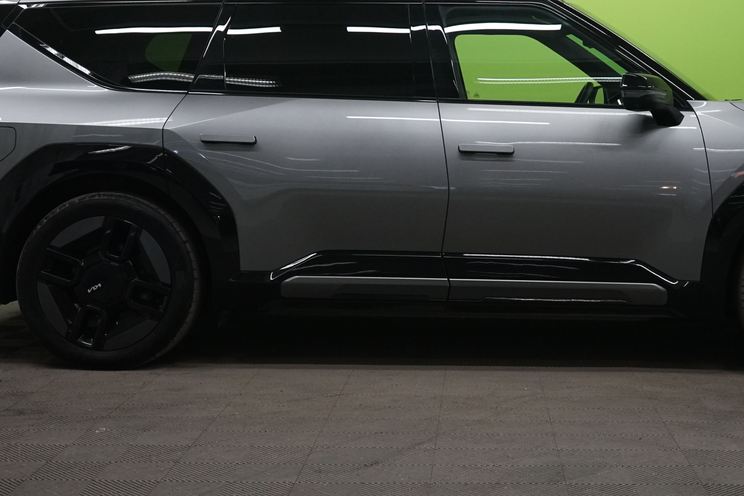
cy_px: 170
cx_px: 461
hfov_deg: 34.3
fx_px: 1199
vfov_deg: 23.3
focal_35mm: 58
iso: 2000
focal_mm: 37
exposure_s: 1/160
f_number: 4
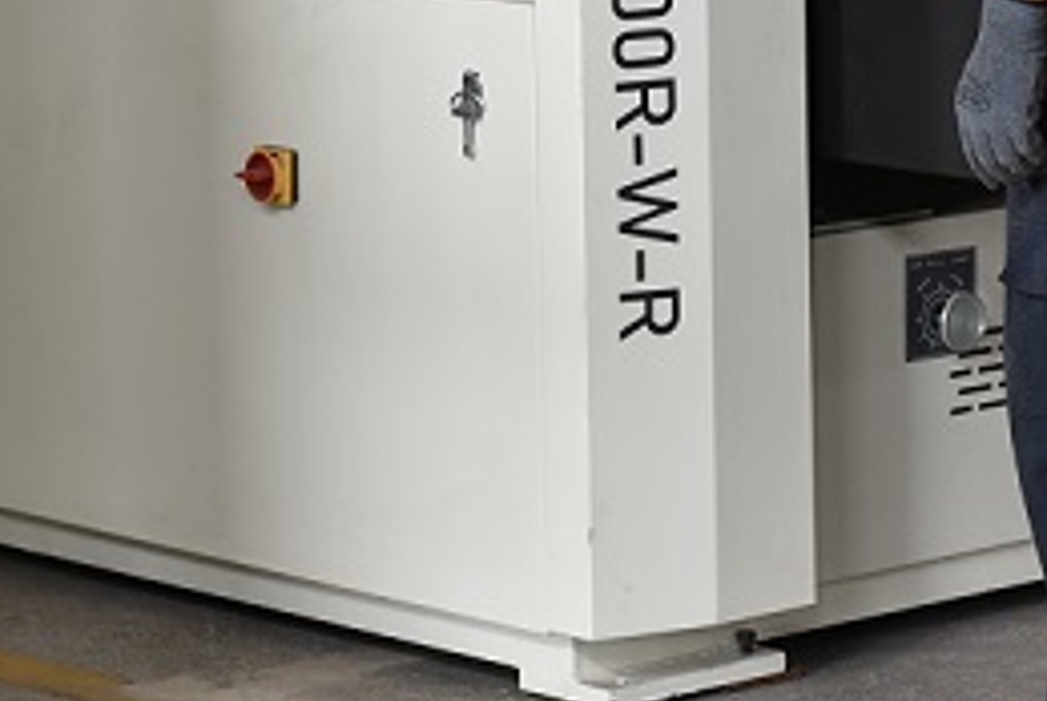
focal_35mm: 192
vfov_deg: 7.0
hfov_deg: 10.7
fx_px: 5590
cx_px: 632
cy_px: -417
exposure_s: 1/160
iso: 320
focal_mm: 50
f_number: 4
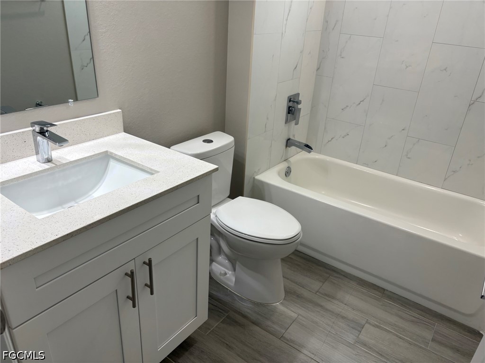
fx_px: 364
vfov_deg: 53.1
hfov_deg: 67.3
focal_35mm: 26
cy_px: 182
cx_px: 242
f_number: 1.6
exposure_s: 1/120
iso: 64
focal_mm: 5.96
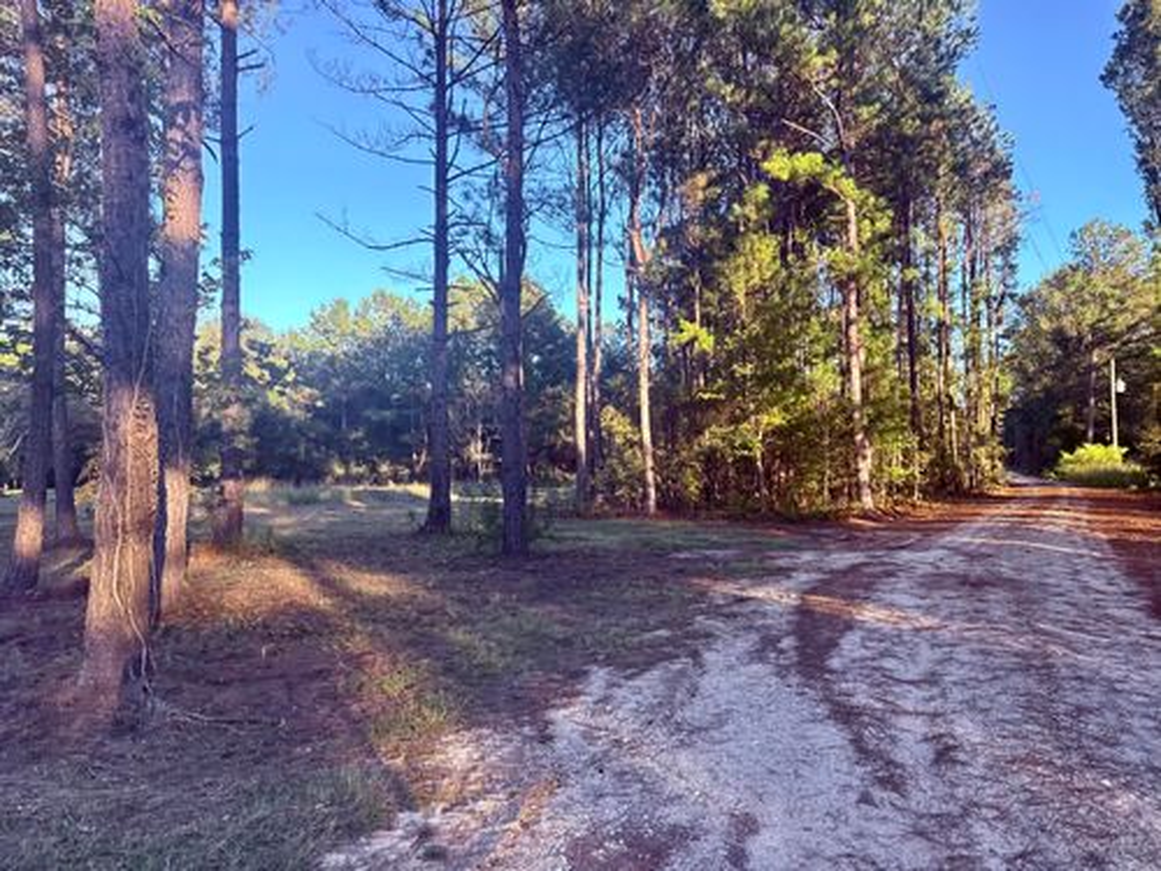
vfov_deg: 56.8
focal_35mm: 24
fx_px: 805
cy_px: 436
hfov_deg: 71.6
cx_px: 580
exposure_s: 1/660
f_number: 1.78
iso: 100
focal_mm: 6.76
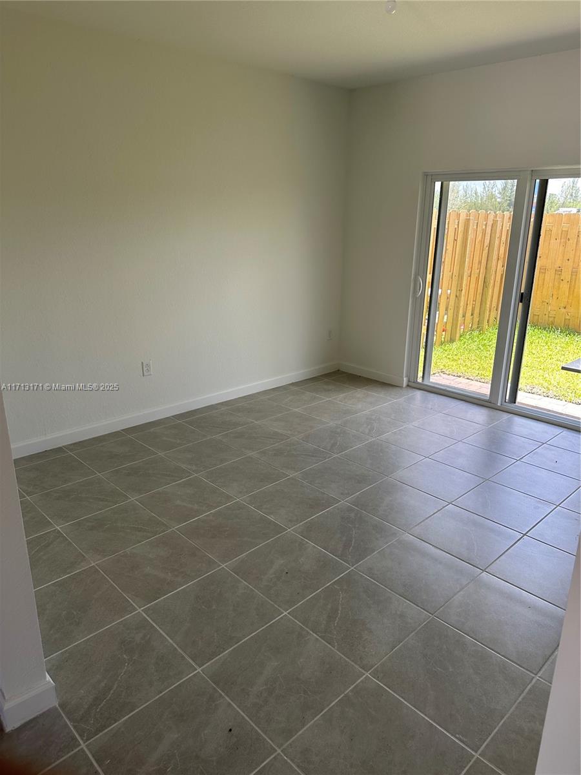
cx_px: 290
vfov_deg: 71.6
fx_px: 537
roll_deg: -0.4
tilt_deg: -16.0
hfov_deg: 56.8
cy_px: 388
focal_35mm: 24
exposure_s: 1/167
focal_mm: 6.86
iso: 64
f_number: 1.78
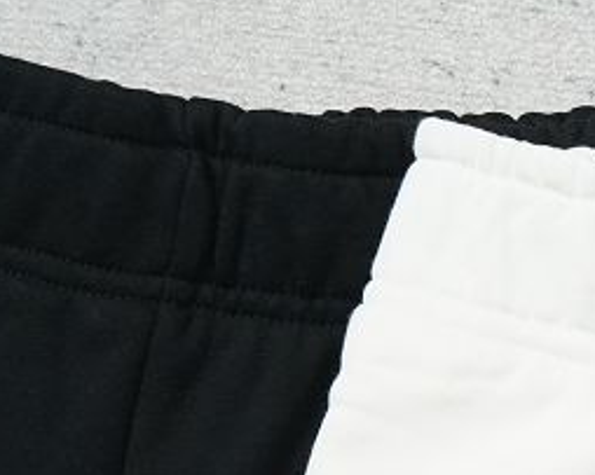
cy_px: 1058
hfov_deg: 9.4
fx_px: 3415
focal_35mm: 194
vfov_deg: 7.5
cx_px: 1167
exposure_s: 1/100
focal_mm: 35
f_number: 10
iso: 1600
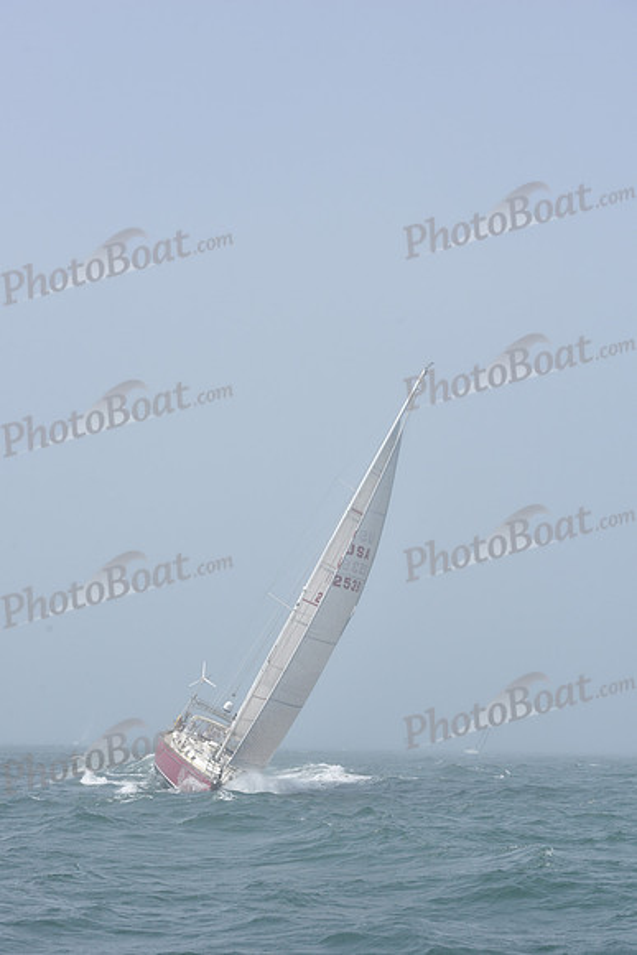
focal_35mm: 75
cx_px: 318
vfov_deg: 27.0
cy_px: 478
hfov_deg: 18.2
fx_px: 1989
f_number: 9
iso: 320
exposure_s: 1/1000
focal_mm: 75
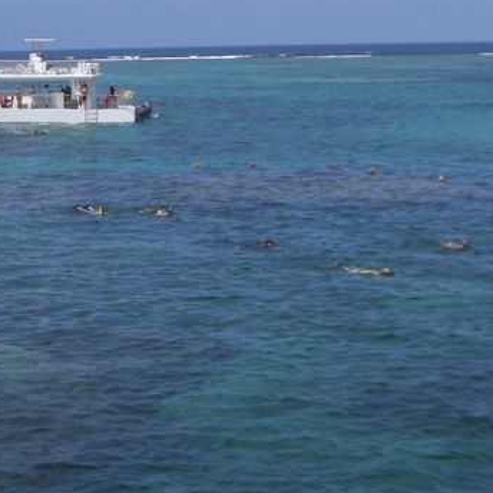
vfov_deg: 17.3
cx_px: -19
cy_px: 153
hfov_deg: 17.0
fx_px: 1611
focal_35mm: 100
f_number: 8
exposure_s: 1/200
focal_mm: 6.2
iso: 64
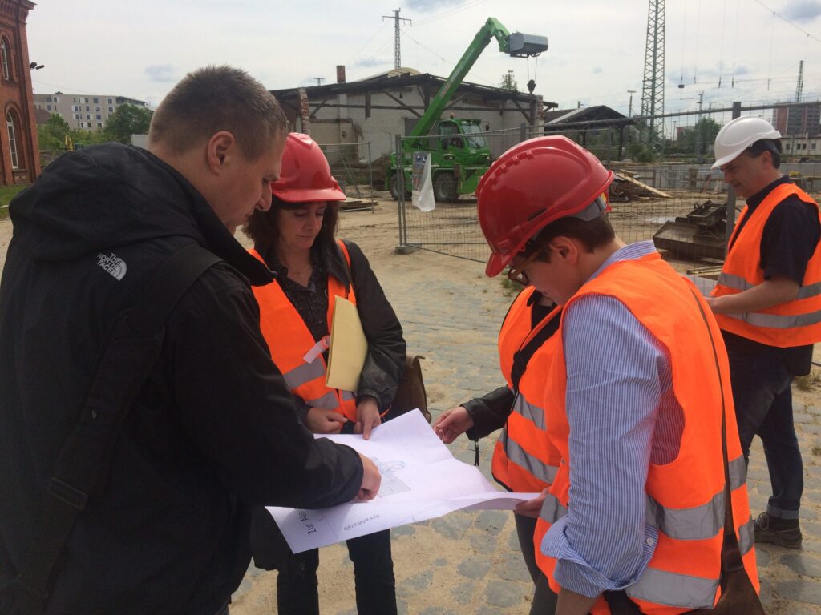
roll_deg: +0.1
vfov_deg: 48.2
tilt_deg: -11.4
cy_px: 308
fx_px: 688
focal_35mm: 29
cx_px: 410
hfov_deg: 61.7
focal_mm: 4.15
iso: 32
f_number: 2.2
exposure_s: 1/3731
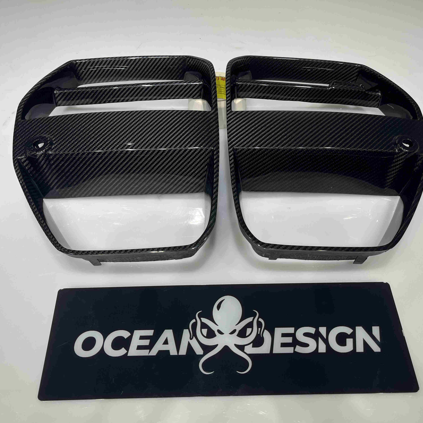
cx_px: 204
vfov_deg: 52.5
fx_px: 429
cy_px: 213
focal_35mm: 31
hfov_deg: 52.5
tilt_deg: -51.3
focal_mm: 5.1
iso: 50
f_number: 1.6
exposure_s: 1/401
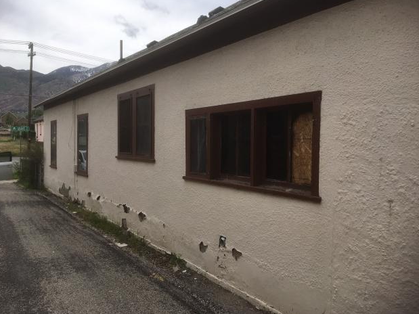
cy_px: 159
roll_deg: +0.5
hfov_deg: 60.0
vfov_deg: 46.8
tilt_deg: -1.0
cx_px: 213
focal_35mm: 30
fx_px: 363
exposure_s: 1/1972
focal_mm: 4.15
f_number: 2.2
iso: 25
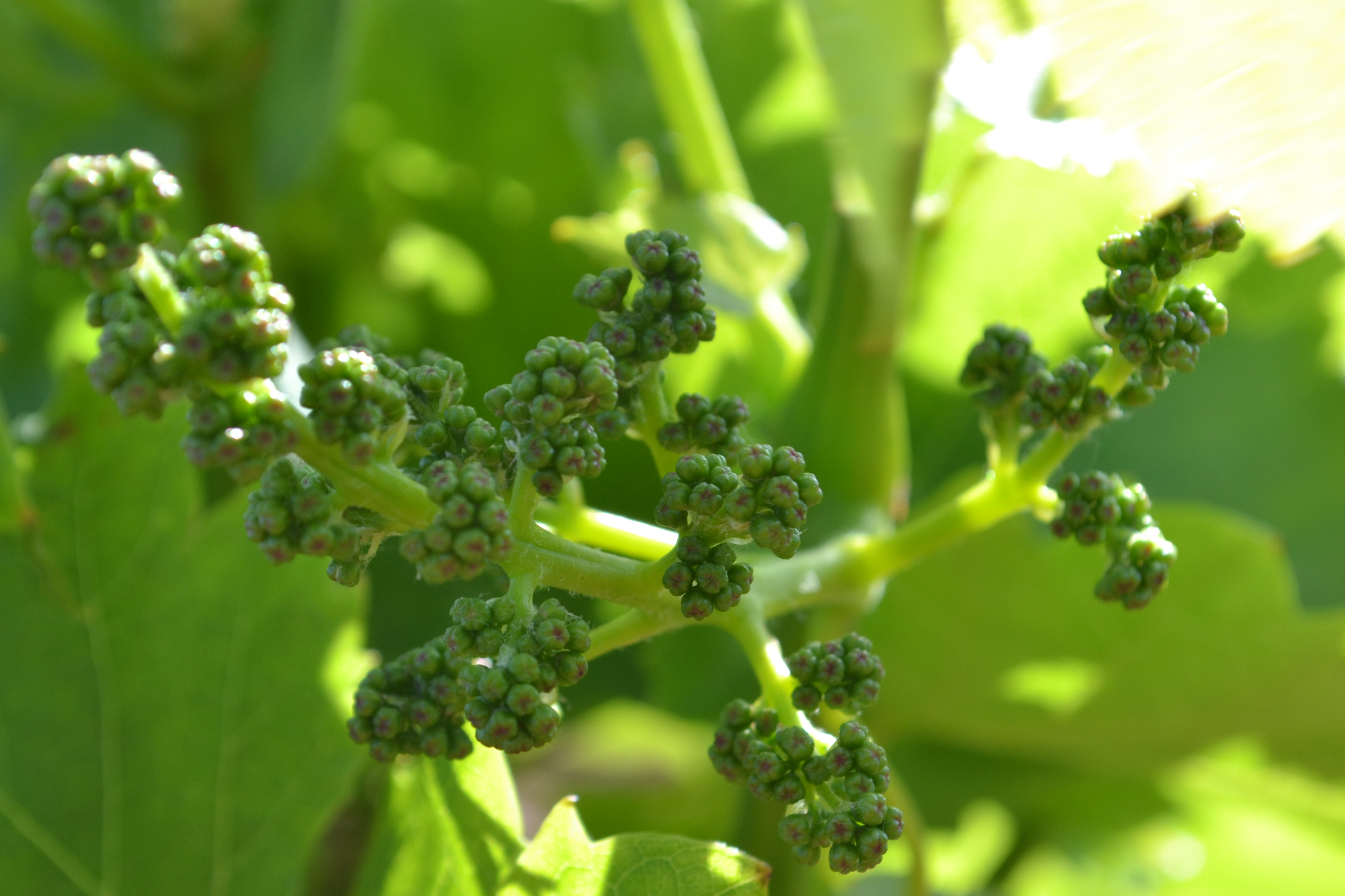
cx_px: 588
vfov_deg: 13.6
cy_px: 536
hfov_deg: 20.3
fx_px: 3758
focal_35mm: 101
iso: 200
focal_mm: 55
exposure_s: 1/125
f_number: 8
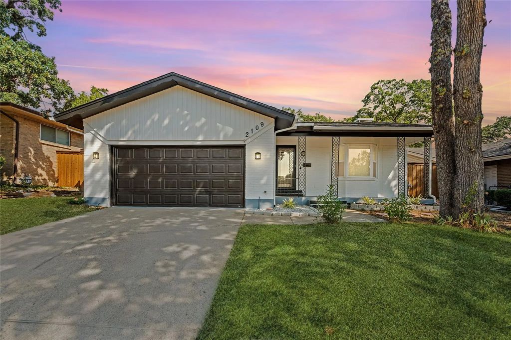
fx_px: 213
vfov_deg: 77.2
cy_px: 170
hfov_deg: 100.4
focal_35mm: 15
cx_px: 256
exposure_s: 1/100
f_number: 8
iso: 100
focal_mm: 15
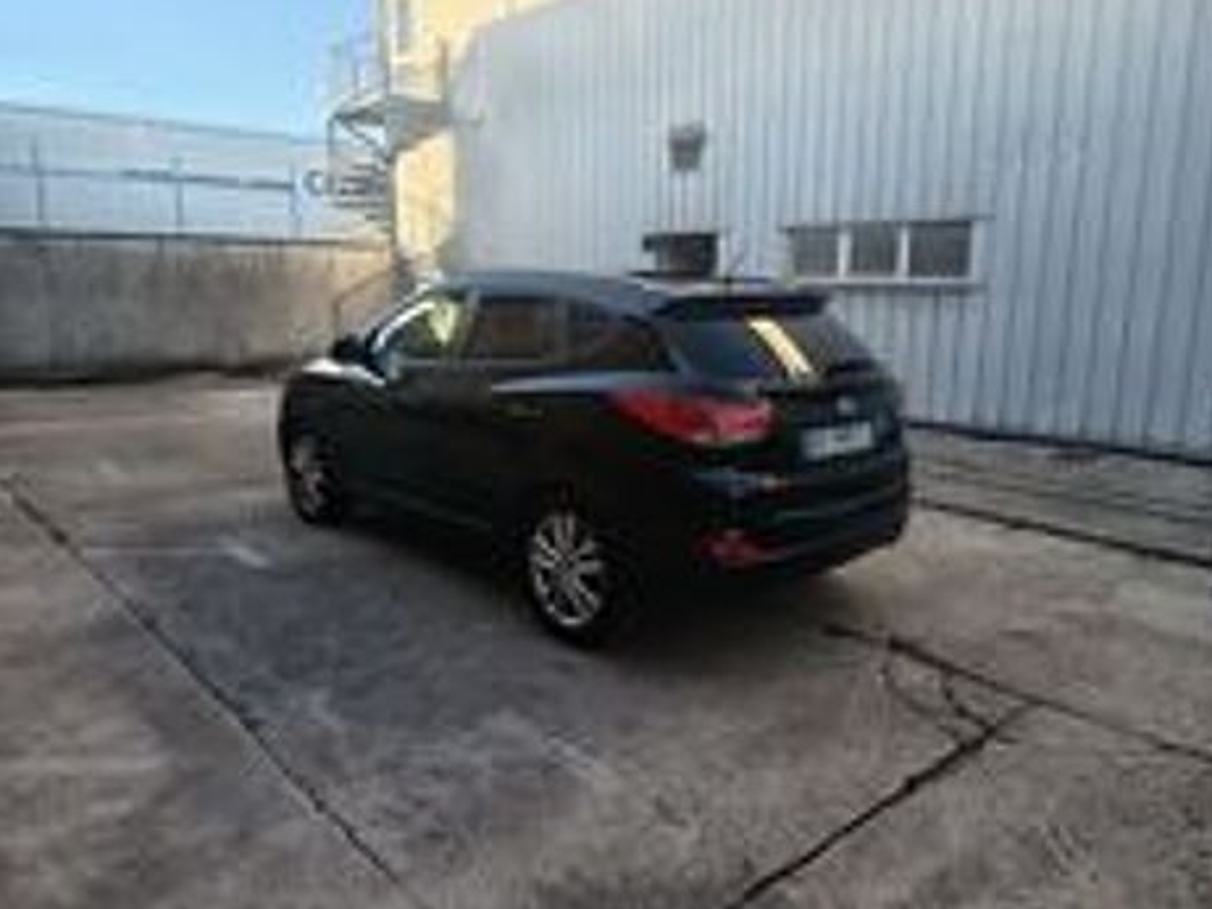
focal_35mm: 25
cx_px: 618
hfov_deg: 69.4
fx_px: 876
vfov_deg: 54.9
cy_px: 441
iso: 57
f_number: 1.7
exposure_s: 1/100
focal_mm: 5.24
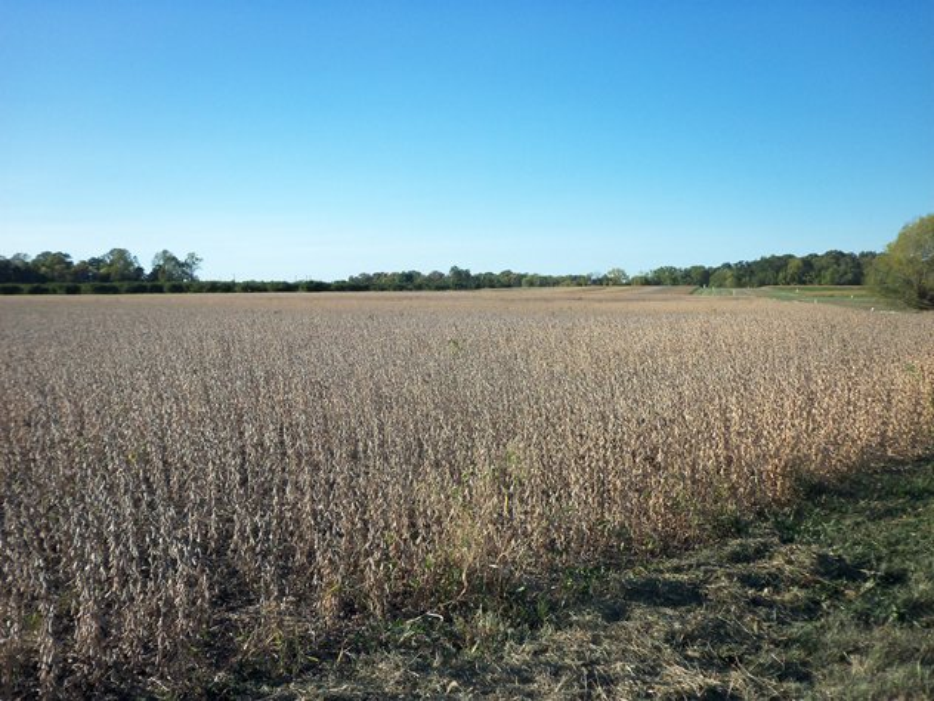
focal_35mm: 34
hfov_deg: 54.0
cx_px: 467
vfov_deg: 41.8
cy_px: 350
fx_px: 917
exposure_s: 1/800
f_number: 2.9
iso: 80
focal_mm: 5.7
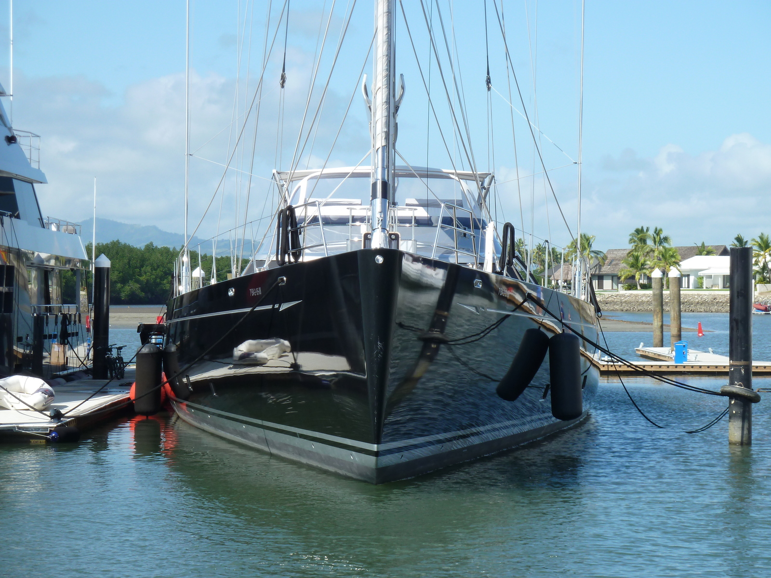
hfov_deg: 17.7
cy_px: 289
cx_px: 386
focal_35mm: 111
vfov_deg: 13.3
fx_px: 2472
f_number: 4.4
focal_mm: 18.2
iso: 80
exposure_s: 1/400
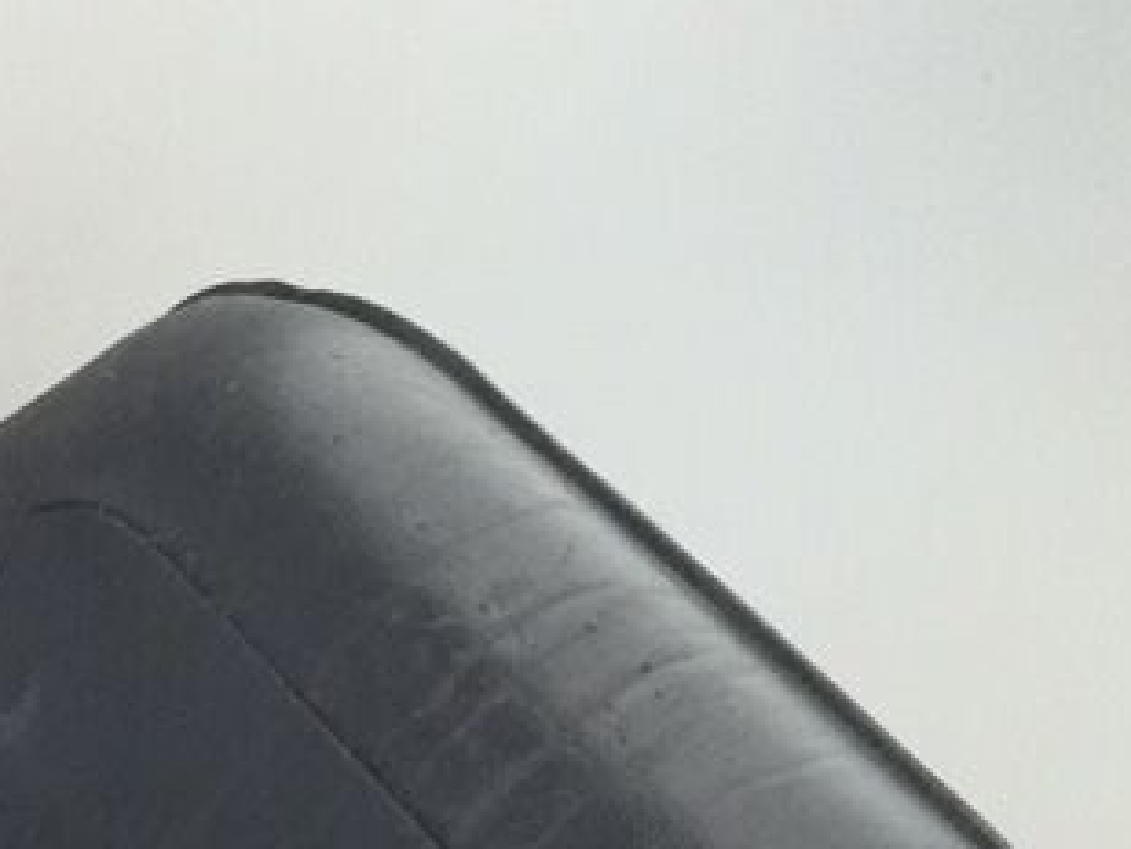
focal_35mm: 153
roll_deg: -31.8
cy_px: 1566
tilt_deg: -32.9
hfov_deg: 10.9
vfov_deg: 9.2
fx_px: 5001
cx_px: -1600
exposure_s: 1/10
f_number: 2.2
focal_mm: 4.15
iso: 100
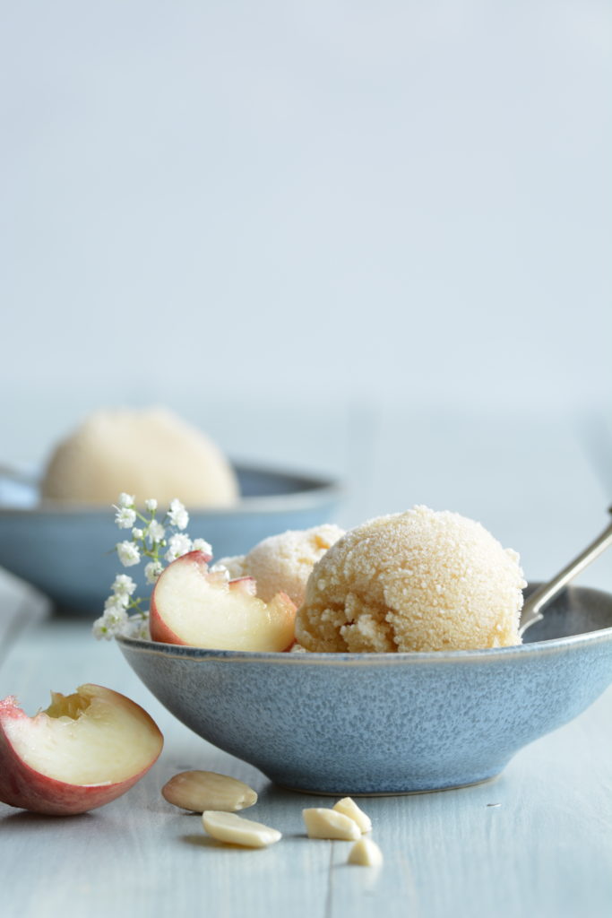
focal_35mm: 158
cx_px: 306
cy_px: 459
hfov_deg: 8.7
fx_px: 4015
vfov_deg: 13.0
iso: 200
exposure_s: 1/20
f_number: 8
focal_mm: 105
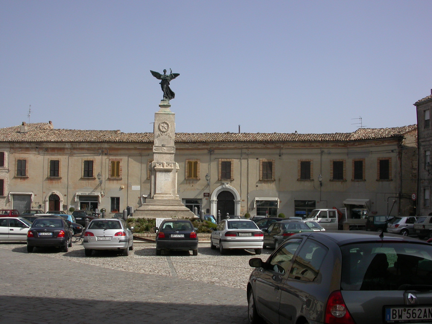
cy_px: 162
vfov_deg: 37.7
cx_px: 216
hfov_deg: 49.0
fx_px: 474
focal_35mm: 38
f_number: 7.5
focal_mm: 7.85
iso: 100
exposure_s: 1/422
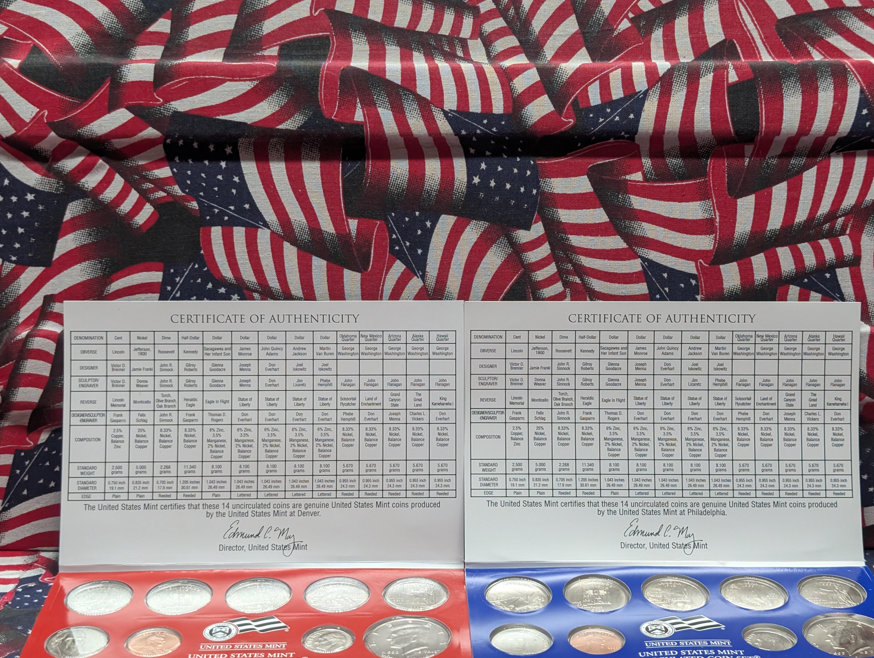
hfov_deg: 38.9
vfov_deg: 29.7
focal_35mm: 49
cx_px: 437
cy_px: 329
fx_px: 1239
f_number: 1.68
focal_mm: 6.9
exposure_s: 1/457
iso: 308
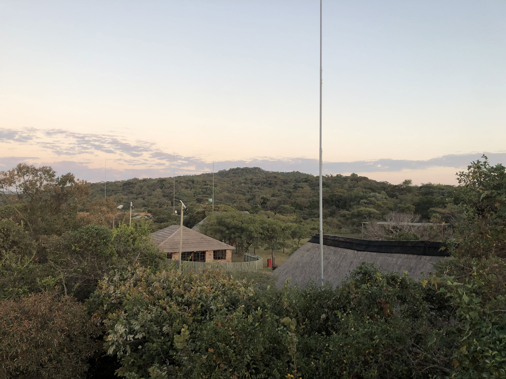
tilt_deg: +1.5
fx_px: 409
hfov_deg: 63.4
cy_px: 190
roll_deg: -1.7
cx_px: 253
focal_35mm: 28
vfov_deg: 49.7
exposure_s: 1/120
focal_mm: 3.99
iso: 50
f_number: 1.8
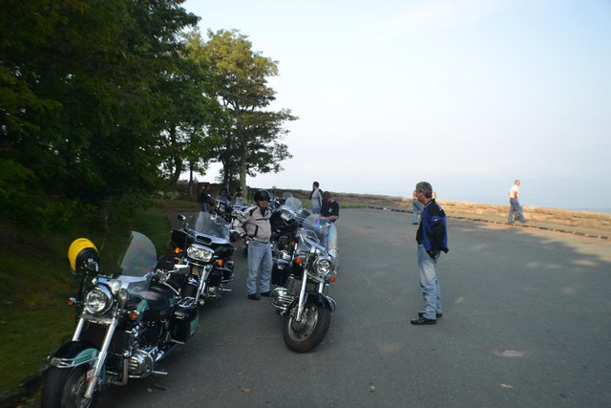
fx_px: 662
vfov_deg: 34.2
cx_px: 306
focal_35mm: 39
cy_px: 204
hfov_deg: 49.5
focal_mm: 26
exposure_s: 1/125
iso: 140
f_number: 4.2
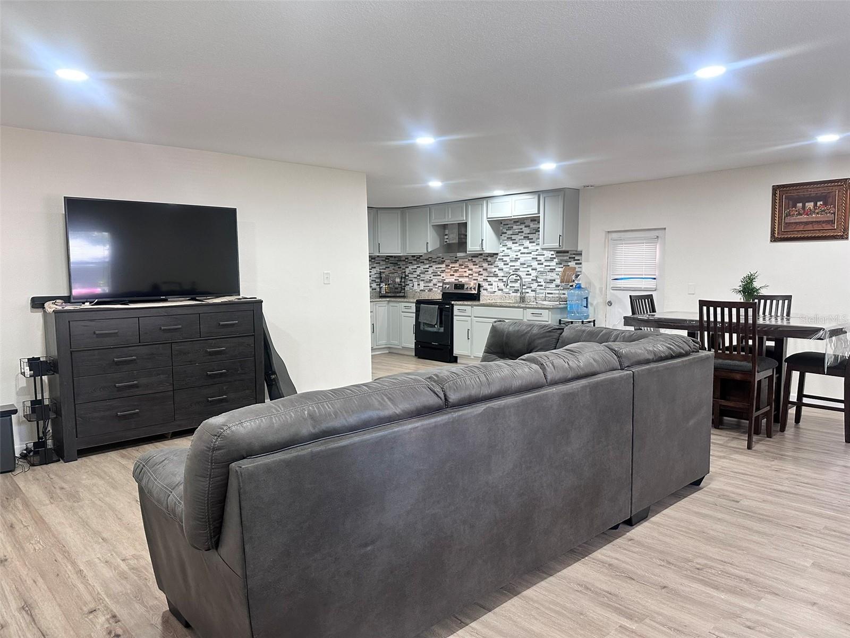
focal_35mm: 24
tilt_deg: -4.6
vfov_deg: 56.8
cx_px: 425
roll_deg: +0.8
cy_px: 319
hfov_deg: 71.6
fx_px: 589
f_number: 1.78
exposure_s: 1/60
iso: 200
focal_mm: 6.86
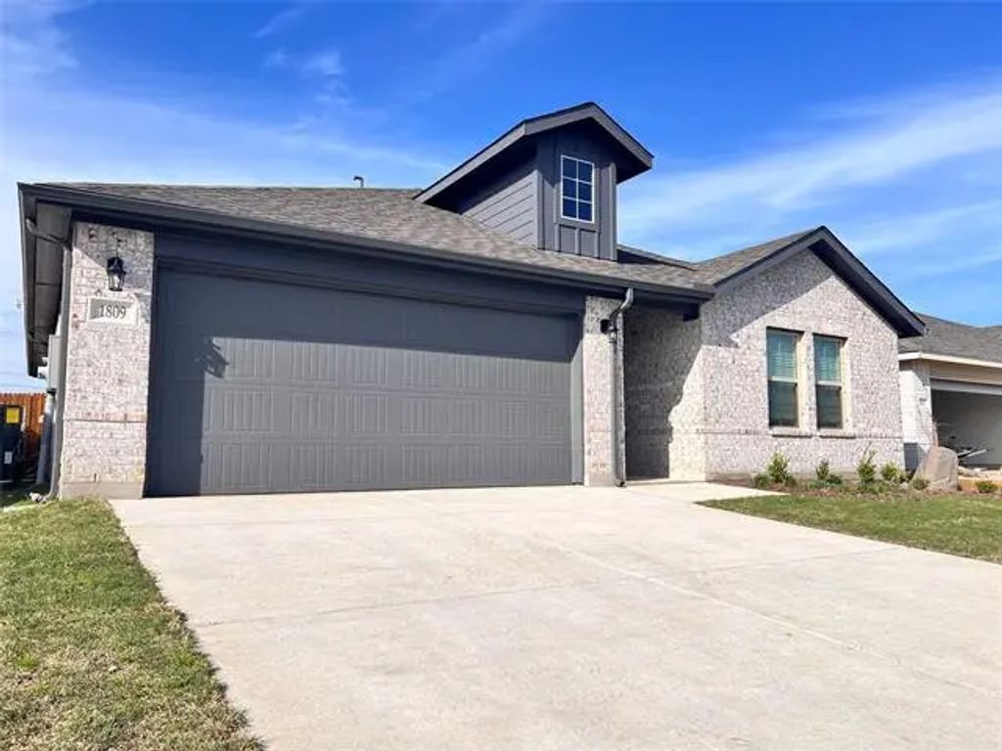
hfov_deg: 67.3
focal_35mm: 26
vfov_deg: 53.1
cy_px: 376
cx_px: 501
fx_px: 753
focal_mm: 5.7
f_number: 1.5
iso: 50
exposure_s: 1/3571
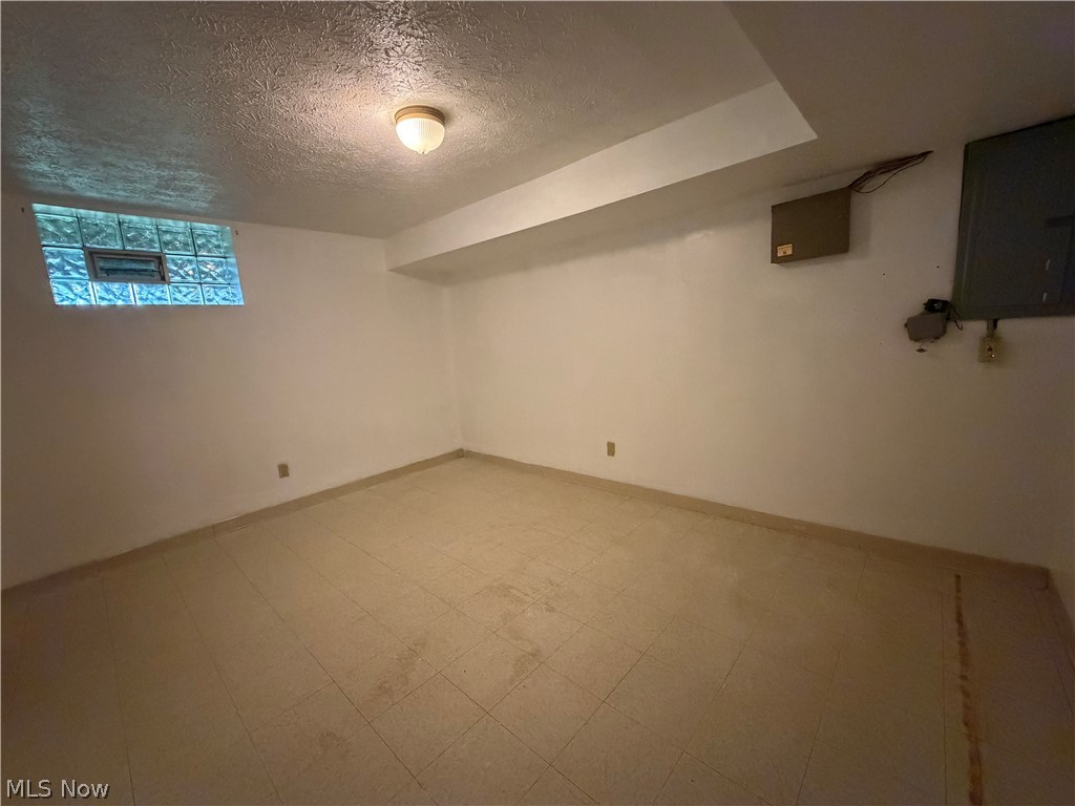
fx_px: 435
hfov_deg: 102.1
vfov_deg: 85.7
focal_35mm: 14
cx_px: 538
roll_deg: +4.1
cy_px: 403
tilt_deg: -9.1
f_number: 2.2
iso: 1250
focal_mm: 2.22
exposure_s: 1/60
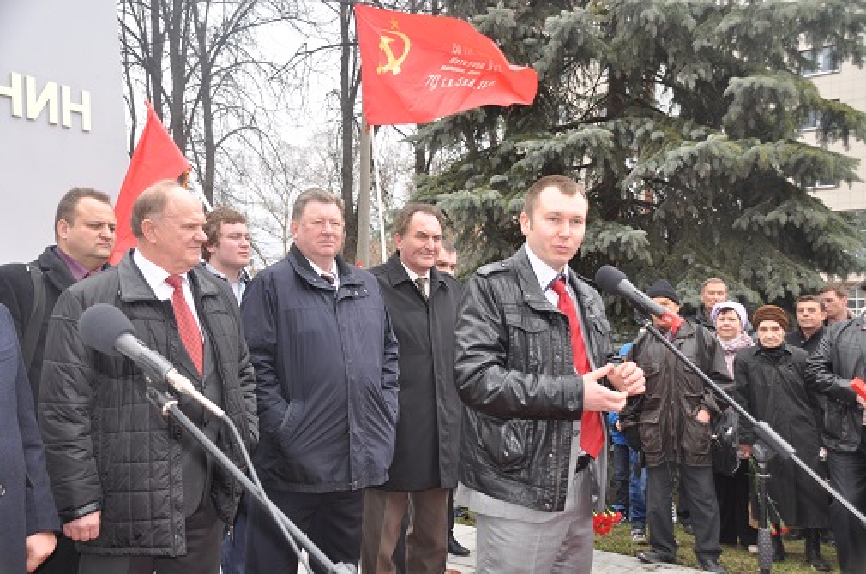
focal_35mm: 39
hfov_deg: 49.6
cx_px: 433
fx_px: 937
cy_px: 287
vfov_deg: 34.1
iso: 200
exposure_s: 1/200
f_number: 5.6
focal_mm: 26
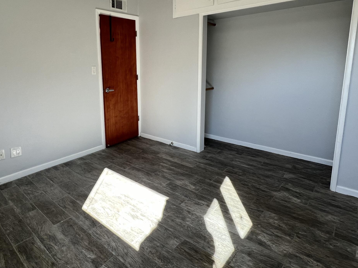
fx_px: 217
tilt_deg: -9.0
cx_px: 142
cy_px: 102
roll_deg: +1.4
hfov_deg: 78.0
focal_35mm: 21
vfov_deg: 62.6
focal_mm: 1.57
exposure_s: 1/120
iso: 64
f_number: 1.8
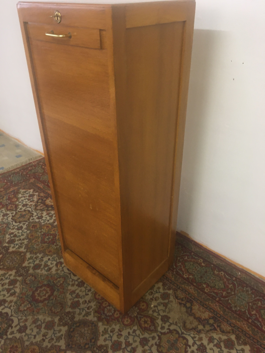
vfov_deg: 61.7
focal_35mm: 29
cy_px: 176
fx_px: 296
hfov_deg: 48.2
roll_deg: +2.3
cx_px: 132
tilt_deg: -30.3
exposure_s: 1/33
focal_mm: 4.15
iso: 160
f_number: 2.2
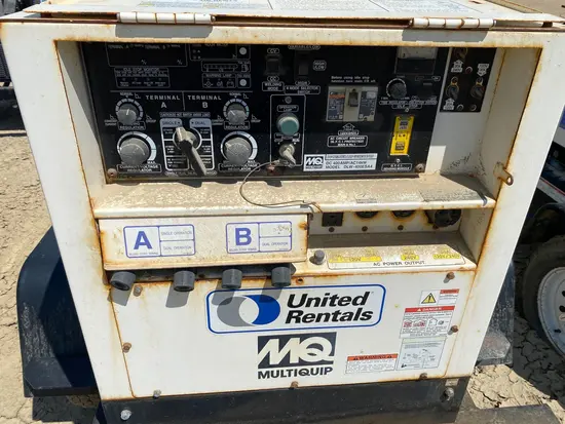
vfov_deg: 53.1
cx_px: 282
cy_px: 212
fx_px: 425
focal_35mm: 26
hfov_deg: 67.3
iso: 32
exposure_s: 1/5747
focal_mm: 4.25
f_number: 1.8
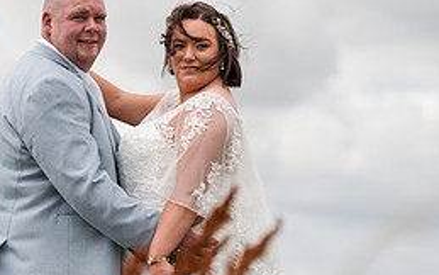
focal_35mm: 194
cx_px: 125
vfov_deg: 6.8
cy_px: 188
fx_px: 2322
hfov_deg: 10.8
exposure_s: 1/4000
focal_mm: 85
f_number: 2.2
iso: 100
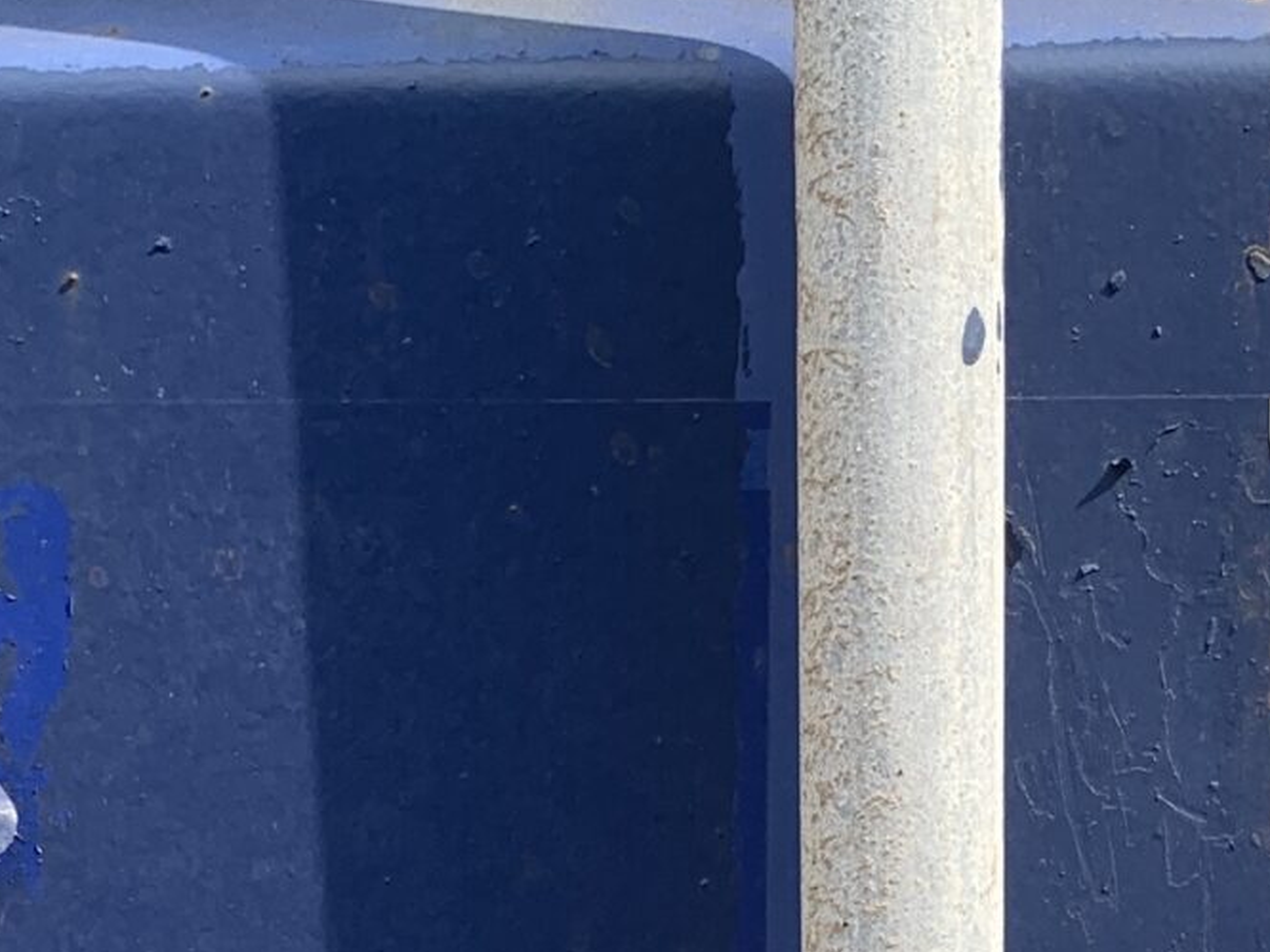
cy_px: 1391
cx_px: 688
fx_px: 3668
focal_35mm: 100
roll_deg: +0.4
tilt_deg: -5.6
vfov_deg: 13.9
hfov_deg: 19.6
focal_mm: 4.25
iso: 25
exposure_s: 1/1065
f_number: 1.8
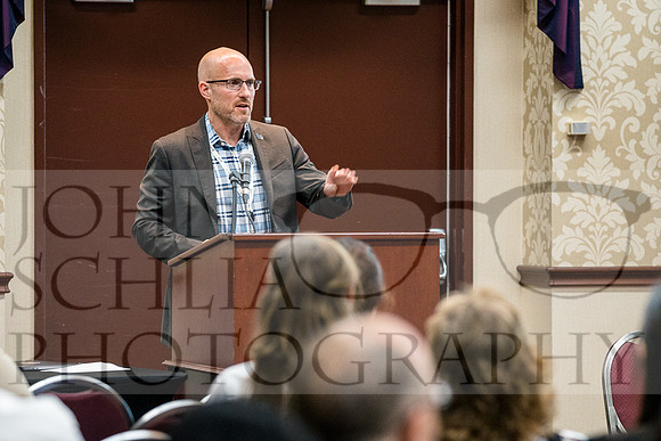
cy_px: 220
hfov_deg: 8.4
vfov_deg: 5.6
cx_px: 330
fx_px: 4518
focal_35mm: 246
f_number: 3.5
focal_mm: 164
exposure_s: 1/125
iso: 3200
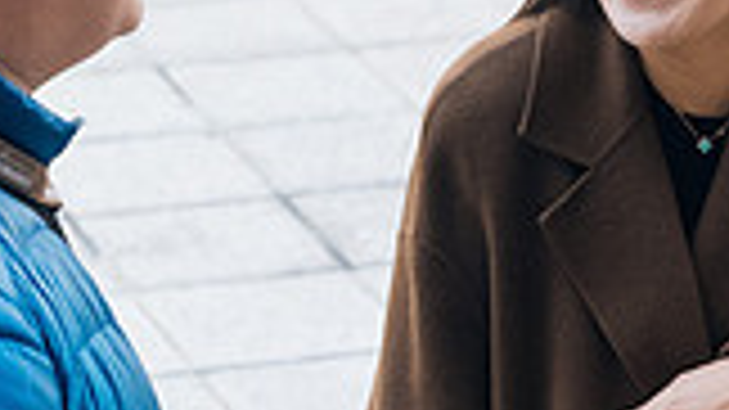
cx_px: 335
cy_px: 229
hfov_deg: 8.0
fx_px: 5237
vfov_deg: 4.5
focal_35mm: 271
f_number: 3.2
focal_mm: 44.1
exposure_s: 1/1000
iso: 1600
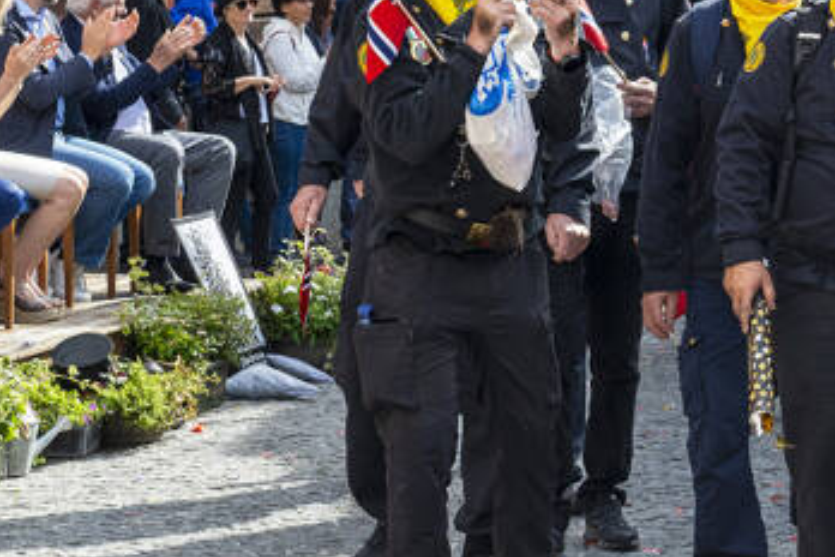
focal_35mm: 147
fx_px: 3409
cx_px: 989
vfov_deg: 9.2
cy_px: -56
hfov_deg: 13.6
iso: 200
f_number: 9
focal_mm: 50
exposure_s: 1/125
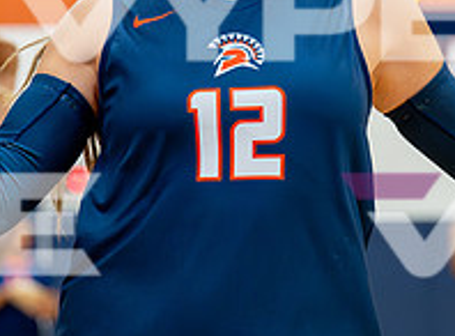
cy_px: 67
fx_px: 2913
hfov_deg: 8.9
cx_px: 189
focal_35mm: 223
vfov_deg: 6.6
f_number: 2.8
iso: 4000
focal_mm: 71
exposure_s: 1/800
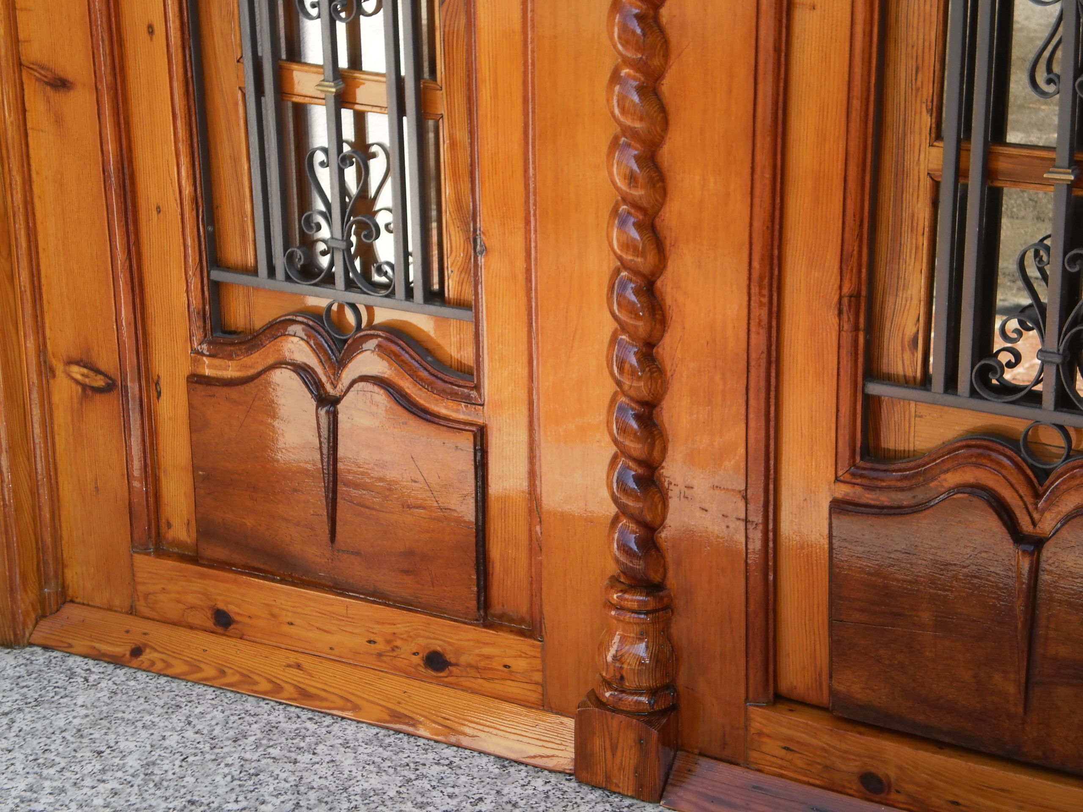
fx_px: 2565
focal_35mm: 82
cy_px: 406
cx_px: 542
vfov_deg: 18.0
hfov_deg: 23.8
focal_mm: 14.3
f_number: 5.1
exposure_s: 1/100
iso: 100
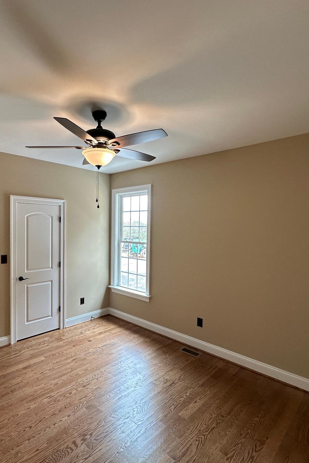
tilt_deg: -2.5
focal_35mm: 20
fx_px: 257
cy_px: 234
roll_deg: -0.3
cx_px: 121
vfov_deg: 84.0
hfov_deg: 61.3
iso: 125
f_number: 2.2
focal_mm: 2.22
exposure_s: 1/120
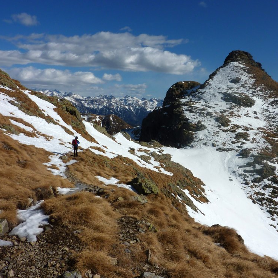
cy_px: 141
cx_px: 175
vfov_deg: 54.0
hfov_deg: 53.4
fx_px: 273
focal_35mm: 30
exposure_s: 1/1000
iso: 80
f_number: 5.6
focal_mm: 4.1
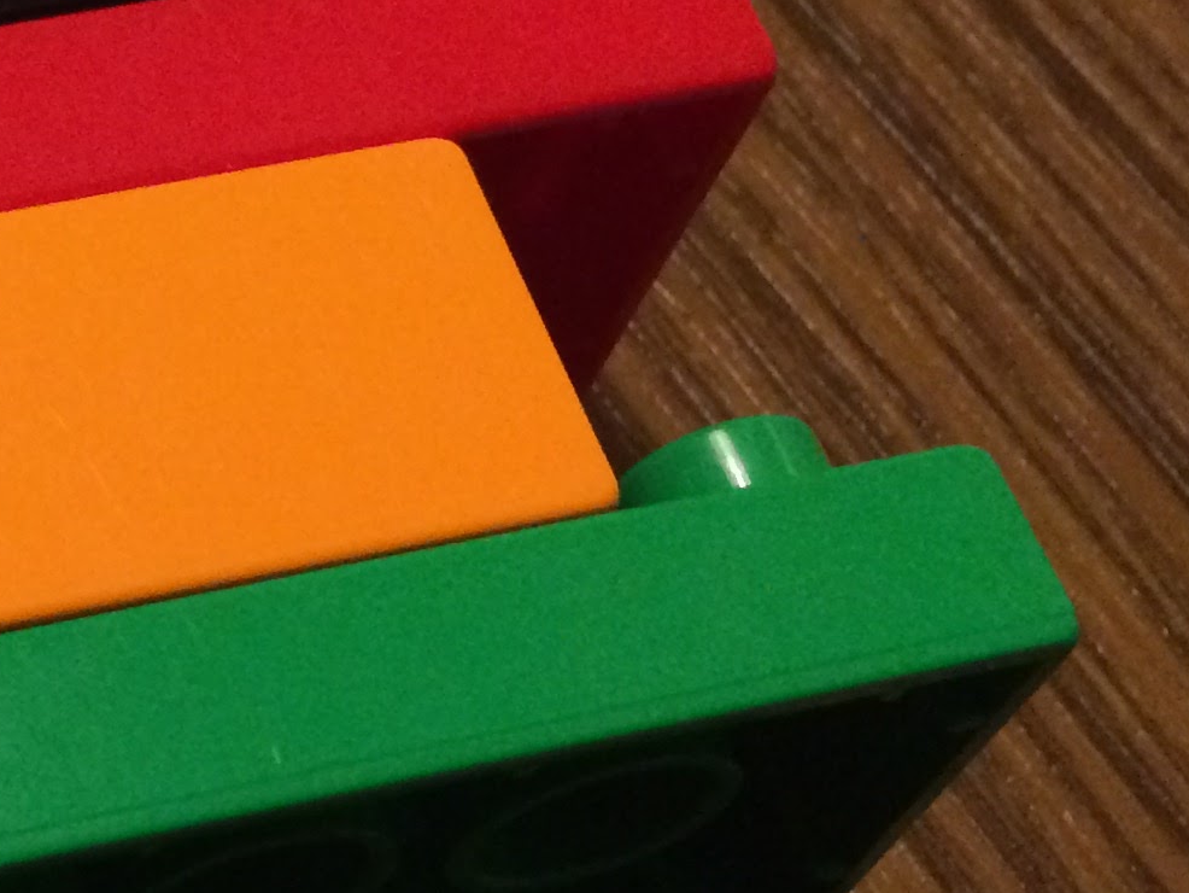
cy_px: 240
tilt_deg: -59.0
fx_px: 3298
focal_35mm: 96
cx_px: -481
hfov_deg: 18.6
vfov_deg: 15.3
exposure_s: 1/33
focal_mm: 4.15
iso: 320
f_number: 2.2
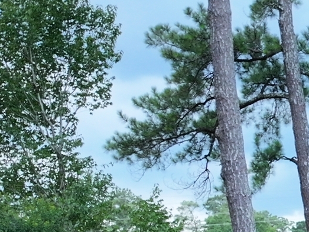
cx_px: 734
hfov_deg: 11.6
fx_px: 1258
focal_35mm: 141
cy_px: 462
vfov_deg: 9.8
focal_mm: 12.29
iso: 210
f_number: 2.8
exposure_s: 1/320
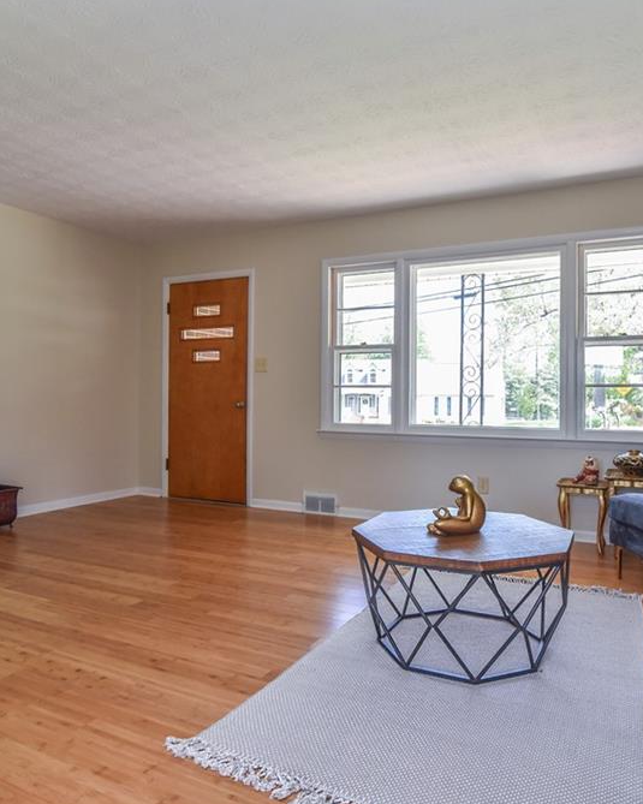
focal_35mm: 23
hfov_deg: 60.4
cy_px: 398
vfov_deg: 72.6
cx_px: 383
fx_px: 547
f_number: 8
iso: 1250
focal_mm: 16
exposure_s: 1/160
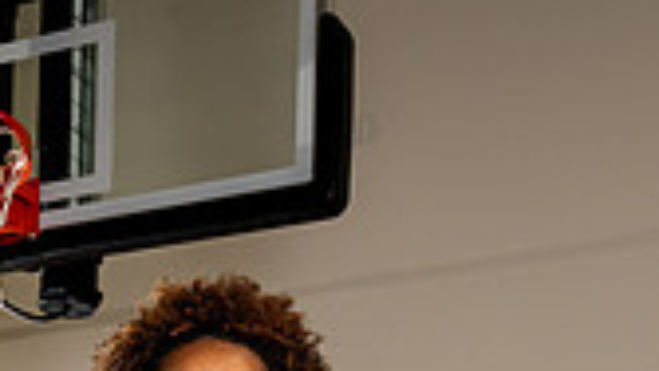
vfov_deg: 10.4
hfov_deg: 20.5
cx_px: 142
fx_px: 1800
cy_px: 833
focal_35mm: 103
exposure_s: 1/200
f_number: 7.1
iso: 640
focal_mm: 36.4
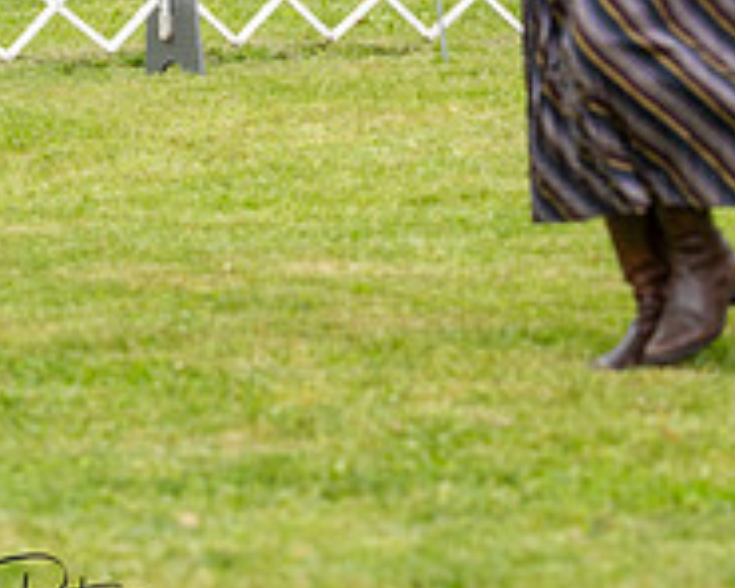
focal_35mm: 308
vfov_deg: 5.0
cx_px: 987
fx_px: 6700
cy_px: -187
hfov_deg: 6.2
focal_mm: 90
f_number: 4.5
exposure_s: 1/640
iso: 400
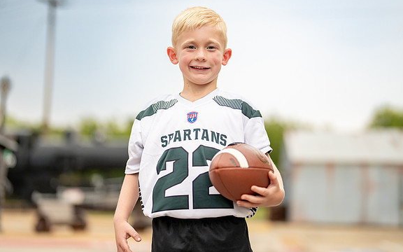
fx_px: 725
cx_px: 204
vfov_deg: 19.7
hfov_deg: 31.1
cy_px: 110
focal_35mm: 66
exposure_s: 1/1600
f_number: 1.2
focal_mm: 50
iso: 320
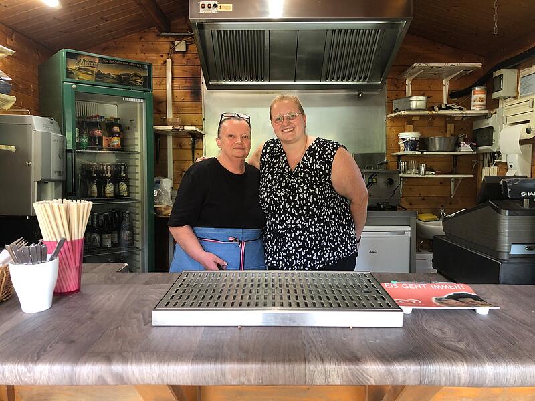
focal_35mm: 28
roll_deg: +0.2
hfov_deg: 63.4
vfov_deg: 49.7
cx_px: 268
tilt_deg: -3.0
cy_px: 200
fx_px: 433
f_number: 1.8
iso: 32
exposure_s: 1/30
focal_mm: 4
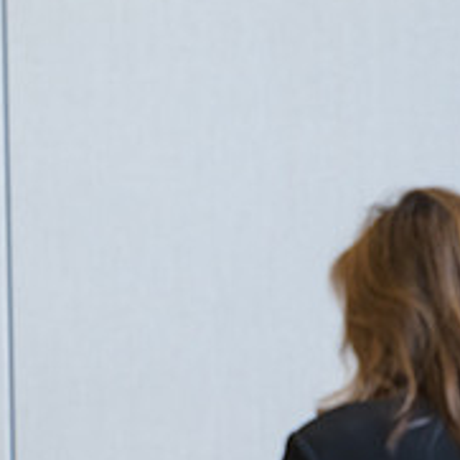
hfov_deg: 3.7
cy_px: 332
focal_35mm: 477
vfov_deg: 3.7
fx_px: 7171
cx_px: -28
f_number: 3.2
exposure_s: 1/125
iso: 800
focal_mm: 175
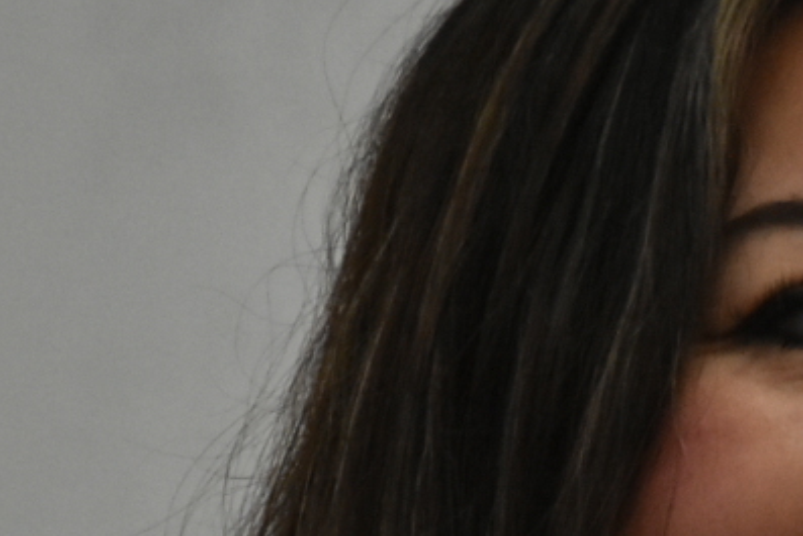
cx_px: 841
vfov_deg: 1.7
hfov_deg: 2.6
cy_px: 661
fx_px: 17761
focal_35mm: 796
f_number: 5.6
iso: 2500
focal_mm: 130
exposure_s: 1/125
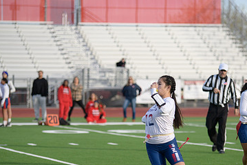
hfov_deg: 9.4
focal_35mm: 218
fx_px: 1497
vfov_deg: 6.3
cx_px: 158
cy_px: 125
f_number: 2.8
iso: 640
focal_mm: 135
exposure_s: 1/4000
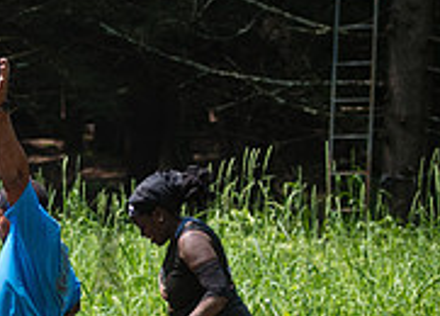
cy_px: 252
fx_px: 4169
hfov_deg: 6.0
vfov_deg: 4.3
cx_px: 5
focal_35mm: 333
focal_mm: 80
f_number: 4
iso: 400
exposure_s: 1/2000
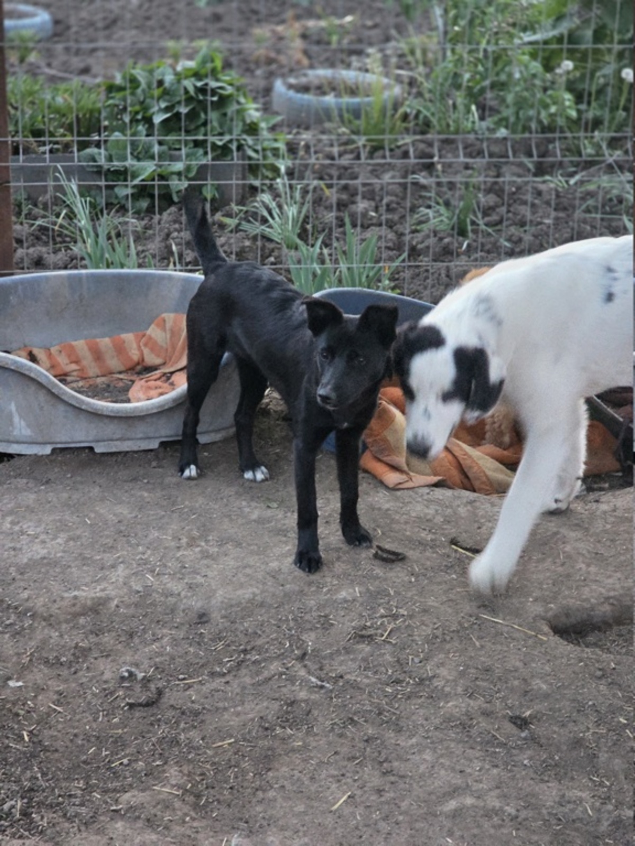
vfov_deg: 28.2
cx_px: 318
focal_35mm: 69
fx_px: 1688
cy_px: 423
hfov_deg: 21.3
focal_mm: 7.9
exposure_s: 1/33.3
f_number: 2.4
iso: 1250
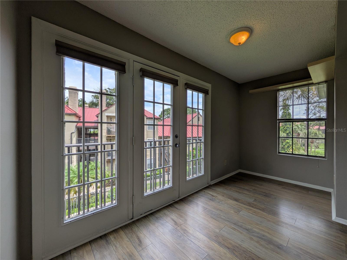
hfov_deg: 102.1
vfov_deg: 85.7
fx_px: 140
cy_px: 130
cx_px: 174
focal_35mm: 14
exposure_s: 1/1553
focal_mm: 1.83
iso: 52
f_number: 2.2
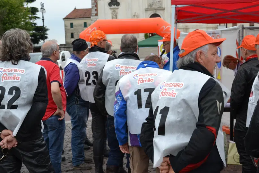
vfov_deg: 23.4
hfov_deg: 34.5
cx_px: 134
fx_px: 417
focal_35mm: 58
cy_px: 93
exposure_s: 1/50
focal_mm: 26
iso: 400
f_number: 4
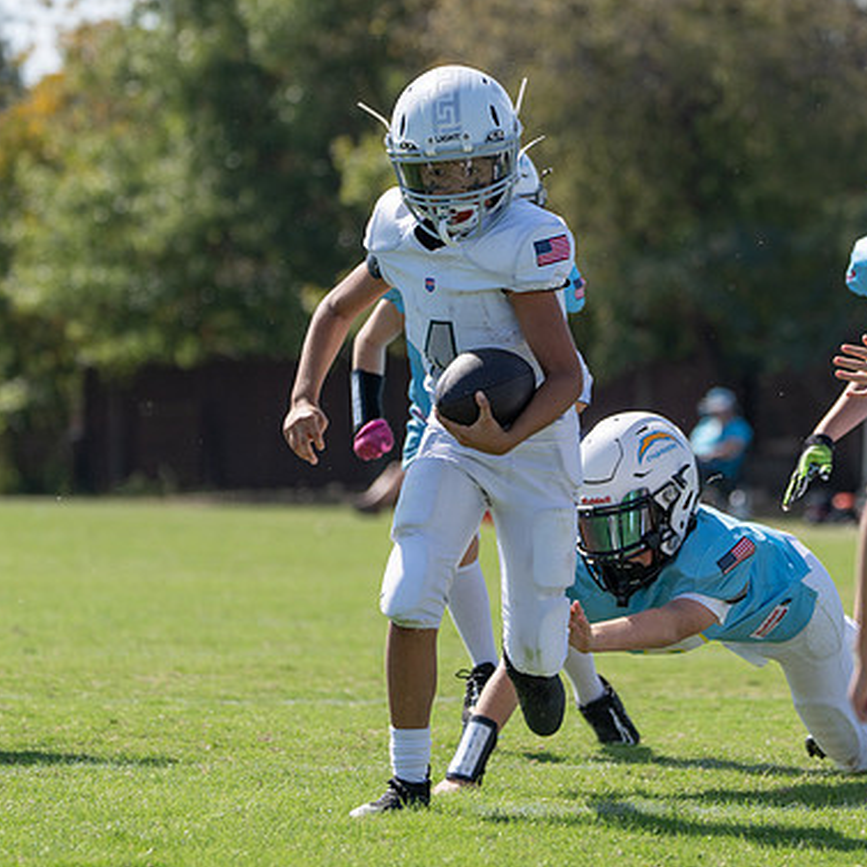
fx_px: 8529
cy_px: 434
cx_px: 558
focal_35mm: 301
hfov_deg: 5.8
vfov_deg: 5.8
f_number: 5.6
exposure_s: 1/1000
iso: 160
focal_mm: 200
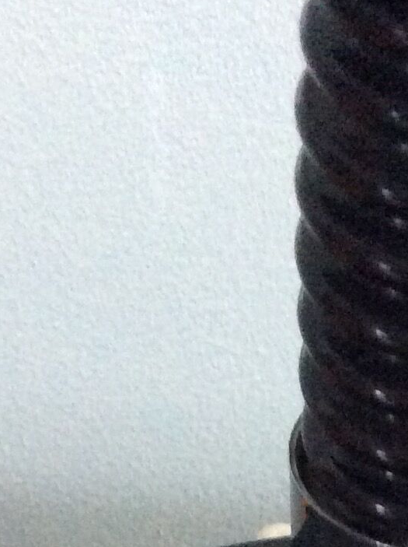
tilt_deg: -46.4
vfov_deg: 14.9
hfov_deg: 12.3
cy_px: 929
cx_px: 451
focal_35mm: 118
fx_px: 1859
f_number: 2.4
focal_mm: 3.3
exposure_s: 1/20
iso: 320
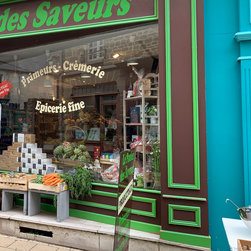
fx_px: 328
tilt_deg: +2.6
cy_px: 108
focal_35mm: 40
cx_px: 42
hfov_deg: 39.8
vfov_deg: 41.8
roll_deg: -0.6
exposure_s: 1/144
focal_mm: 4.25
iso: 25
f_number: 1.8
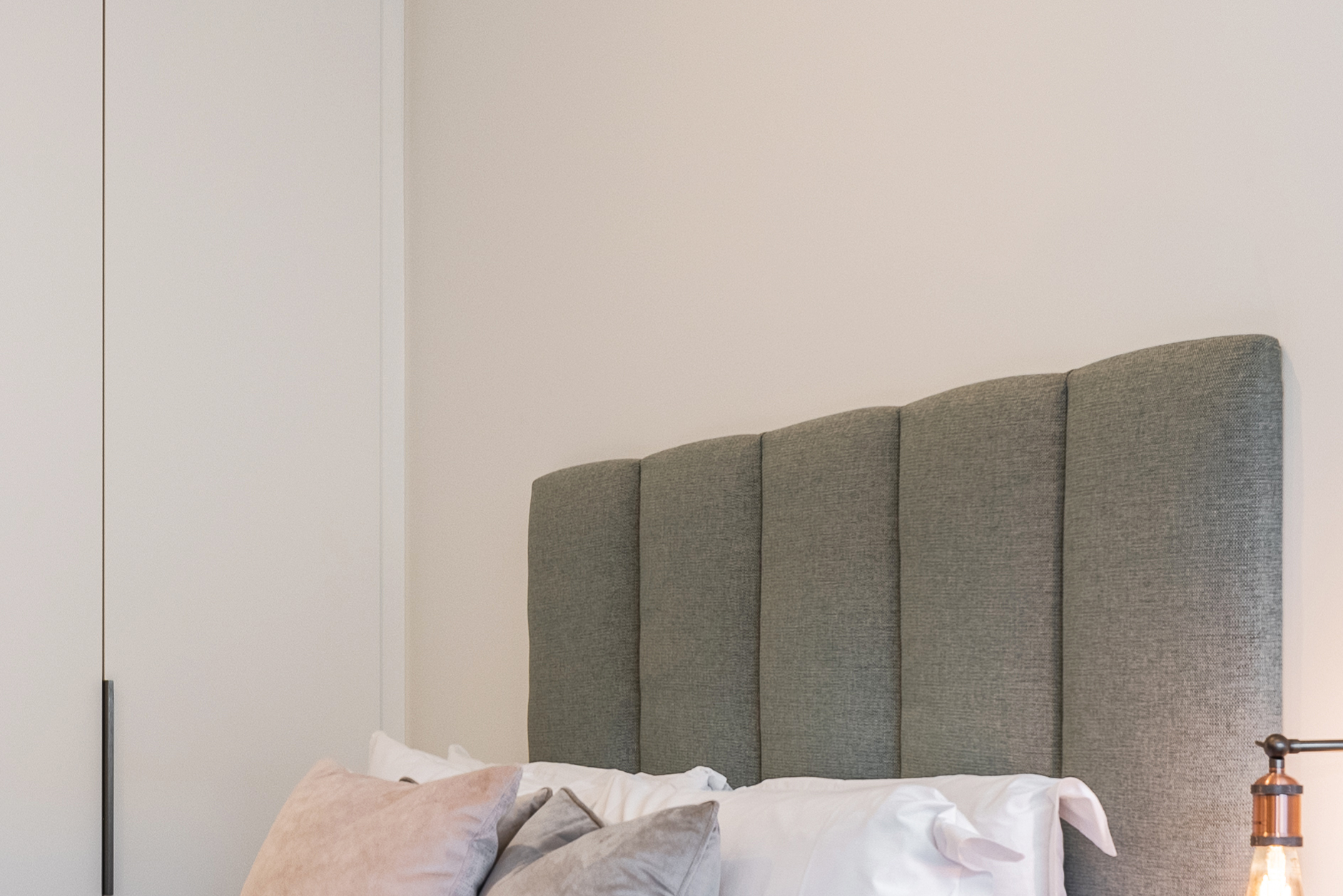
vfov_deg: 19.2
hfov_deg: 28.4
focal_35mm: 70
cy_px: 734
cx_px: 314
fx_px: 2612
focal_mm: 22
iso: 400
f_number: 7.1
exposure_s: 1/80
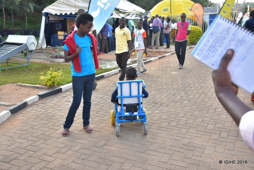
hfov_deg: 53.1
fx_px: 254
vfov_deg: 36.9
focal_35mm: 36
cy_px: 85
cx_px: 127
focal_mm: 36
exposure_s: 1/250
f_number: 7.1
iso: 1000
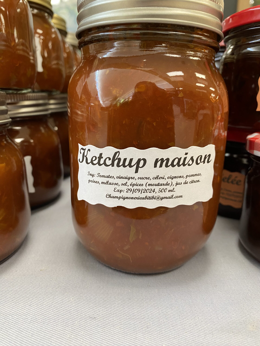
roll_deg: -0.7
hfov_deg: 53.1
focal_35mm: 26
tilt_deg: -14.8
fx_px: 260
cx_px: 130
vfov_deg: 67.3
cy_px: 173
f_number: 1.8
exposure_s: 1/60
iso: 125
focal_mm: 4.25
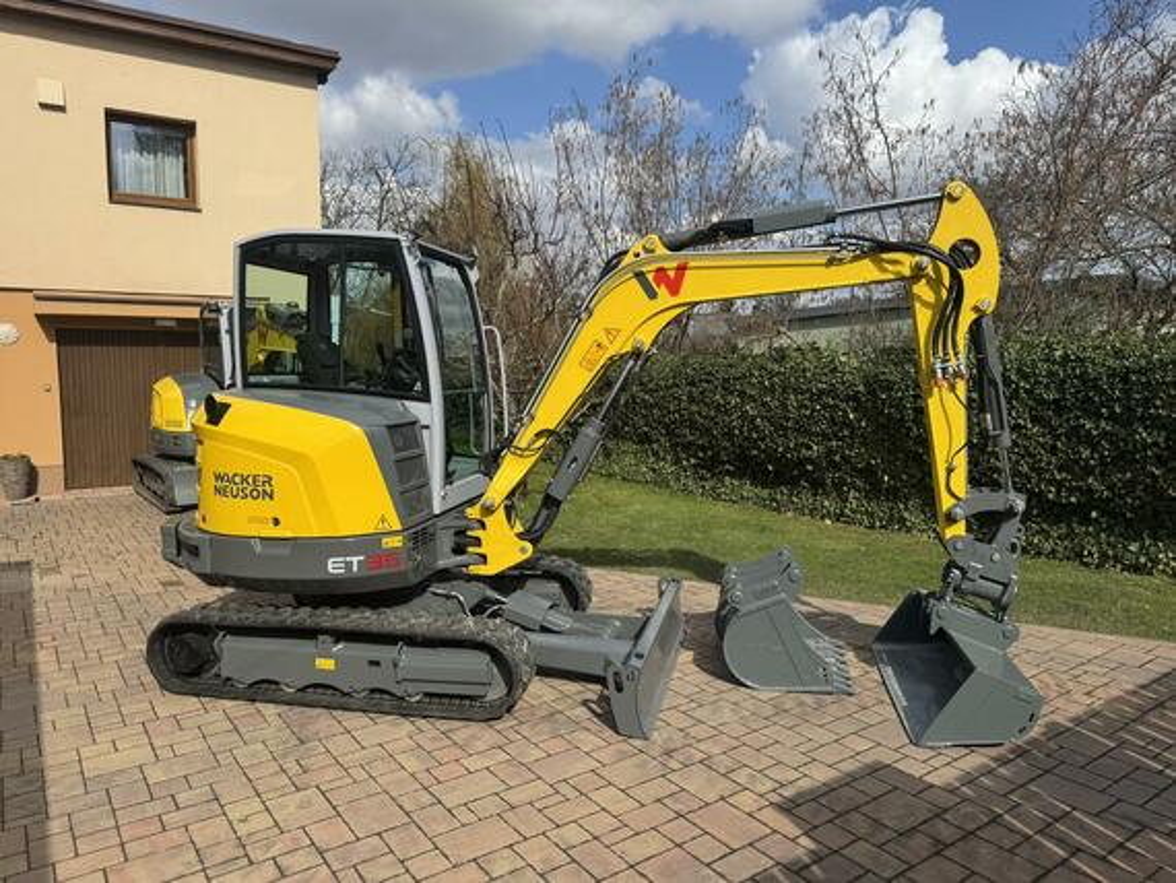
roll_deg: -0.7
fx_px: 816
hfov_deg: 71.6
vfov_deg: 56.9
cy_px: 442
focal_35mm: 24
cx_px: 588
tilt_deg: -6.2
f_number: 1.78
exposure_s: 1/4950
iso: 80
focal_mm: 6.76
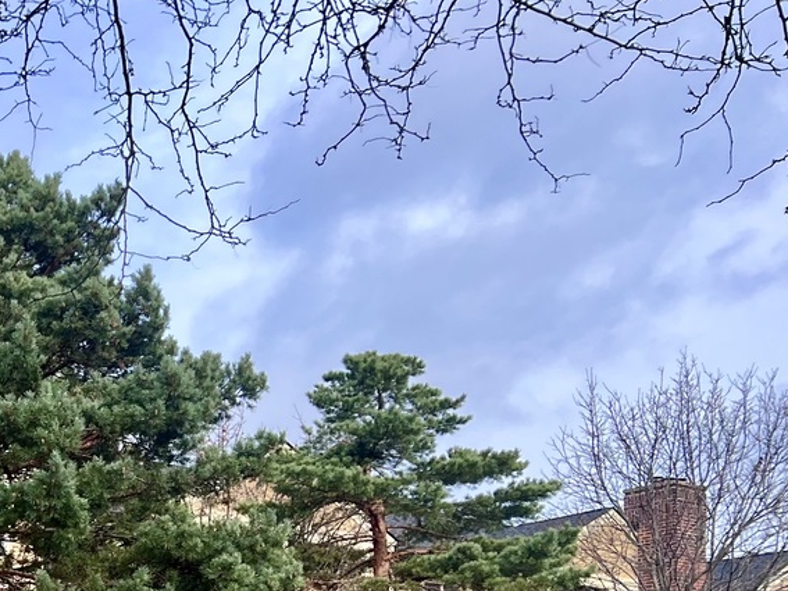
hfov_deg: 26.6
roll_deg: -0.5
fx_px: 1502
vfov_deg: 20.7
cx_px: -117
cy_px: 720
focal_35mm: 66
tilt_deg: +3.3
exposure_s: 1/1124
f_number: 1.5
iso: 50
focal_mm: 5.7
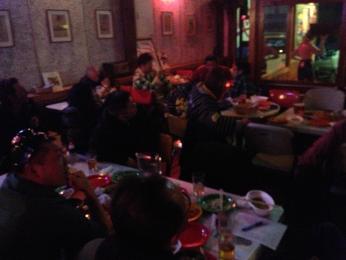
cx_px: 173
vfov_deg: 40.7
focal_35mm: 35
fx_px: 350
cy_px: 130
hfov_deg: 52.6
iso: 800
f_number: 2.4
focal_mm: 4.28
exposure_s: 1/15
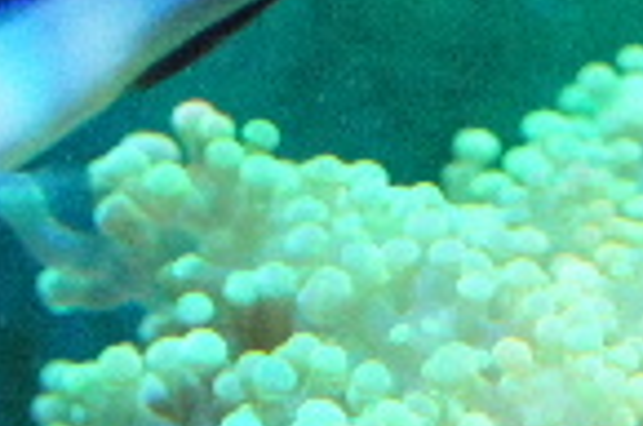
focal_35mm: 227
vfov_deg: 6.0
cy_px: 0
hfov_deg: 9.1
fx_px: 4046
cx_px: 93
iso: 6400
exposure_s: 1/500
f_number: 7.1
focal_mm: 50
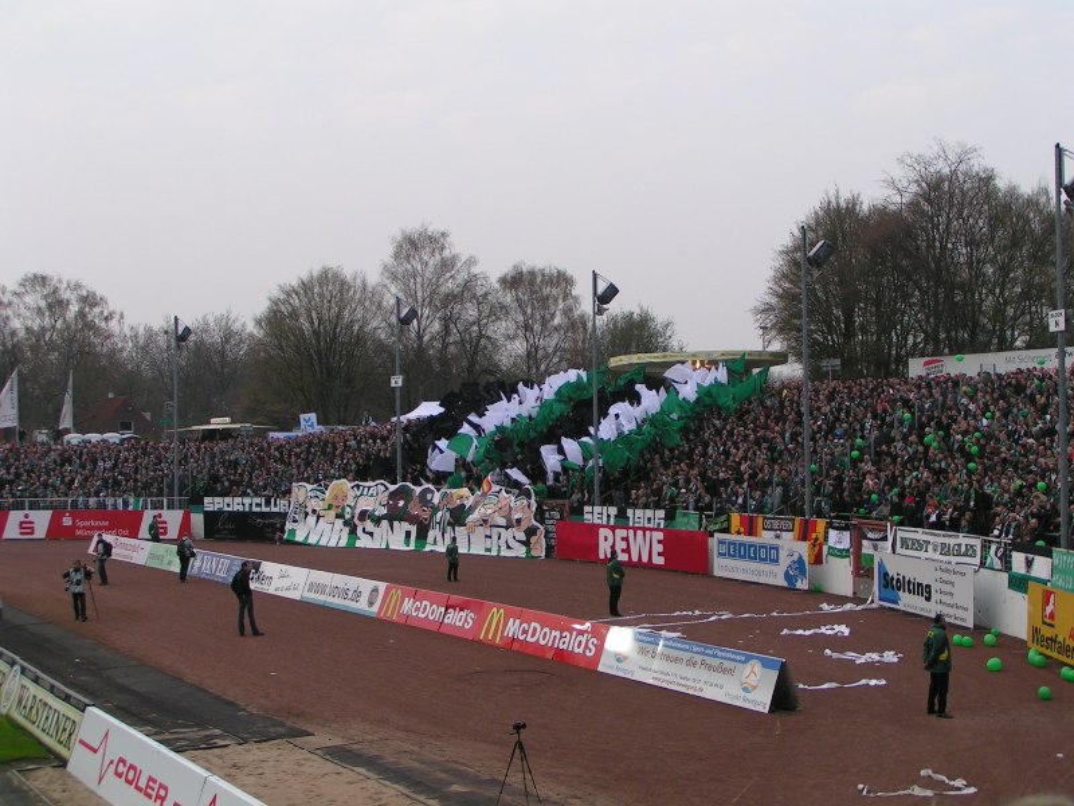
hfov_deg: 40.4
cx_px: 537
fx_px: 1458
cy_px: 403
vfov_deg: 30.9
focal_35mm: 47
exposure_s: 1/125
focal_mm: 7.3
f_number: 4.5
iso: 50
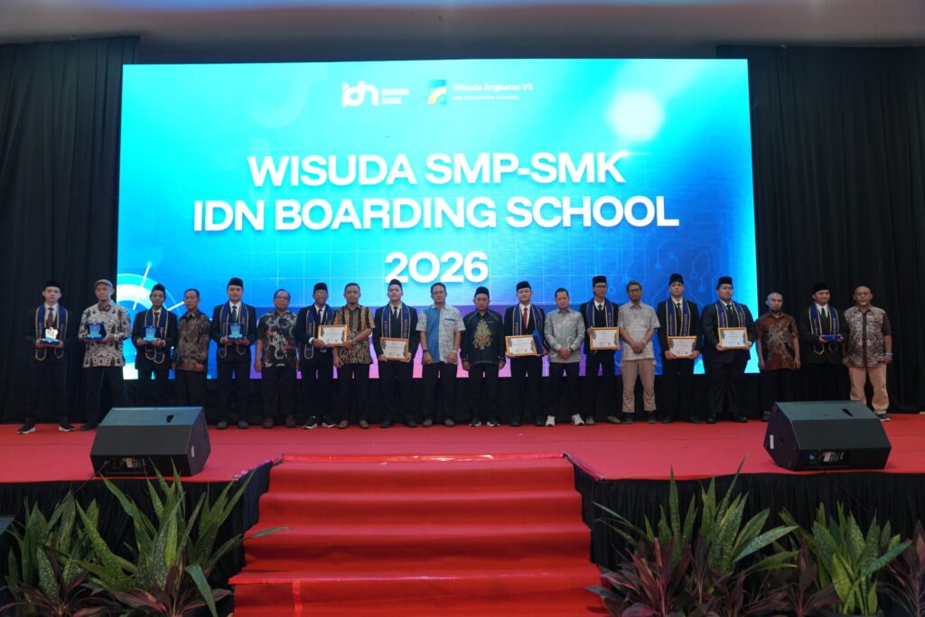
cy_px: 308
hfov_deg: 67.4
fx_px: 694
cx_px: 462
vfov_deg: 47.9
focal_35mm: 27
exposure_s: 1/100
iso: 1600
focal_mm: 27
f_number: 2.8
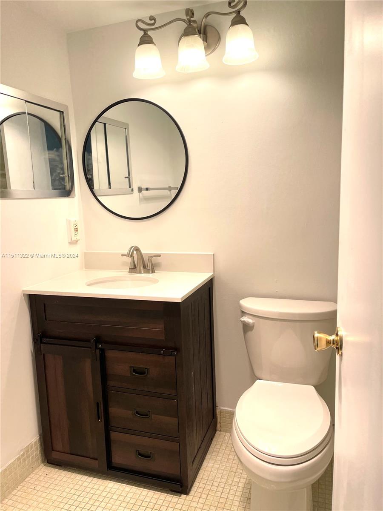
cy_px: 256
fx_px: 384
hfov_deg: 53.1
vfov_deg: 67.3
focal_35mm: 26
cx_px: 192
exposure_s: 1/274
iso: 32
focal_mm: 5.1
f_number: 1.6
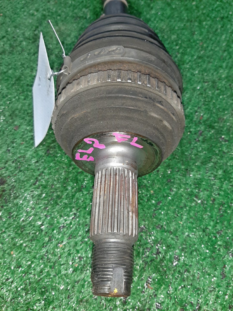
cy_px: 156
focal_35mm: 26
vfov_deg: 67.3
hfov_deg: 53.1
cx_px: 116
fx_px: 233
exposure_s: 1/50
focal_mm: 3.93
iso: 151
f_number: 1.7
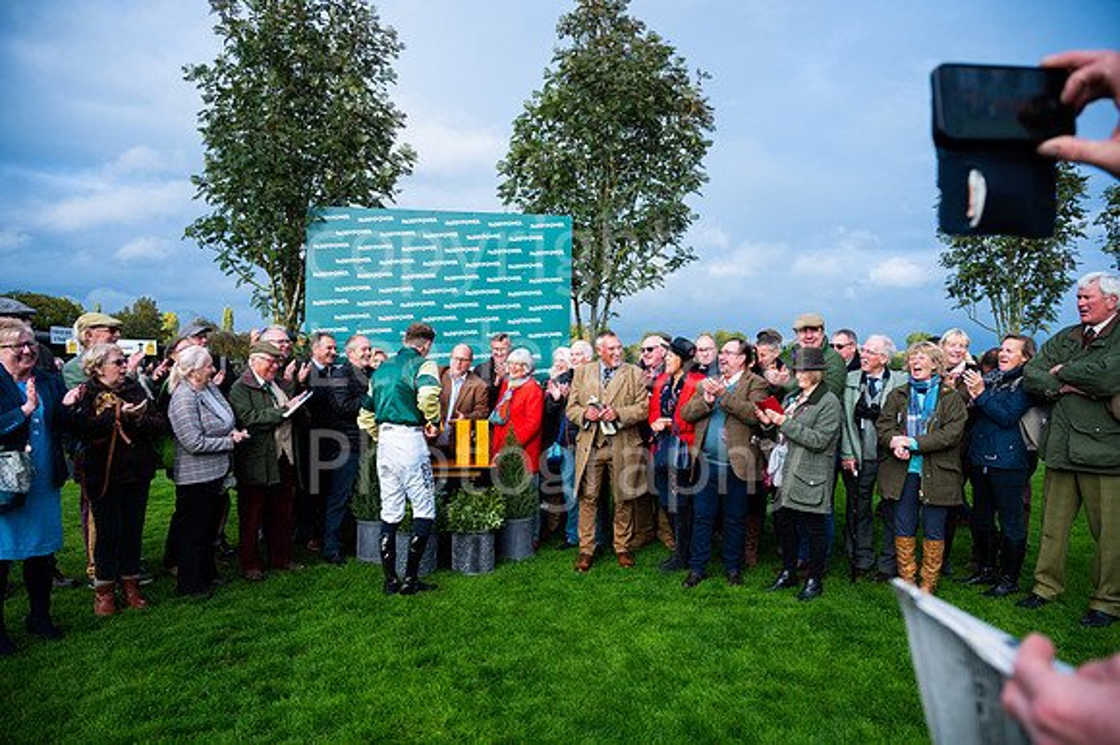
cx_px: 560
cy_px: 372
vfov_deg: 53.1
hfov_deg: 73.8
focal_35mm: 24
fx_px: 746
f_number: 4
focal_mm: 24
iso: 500
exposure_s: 1/2500
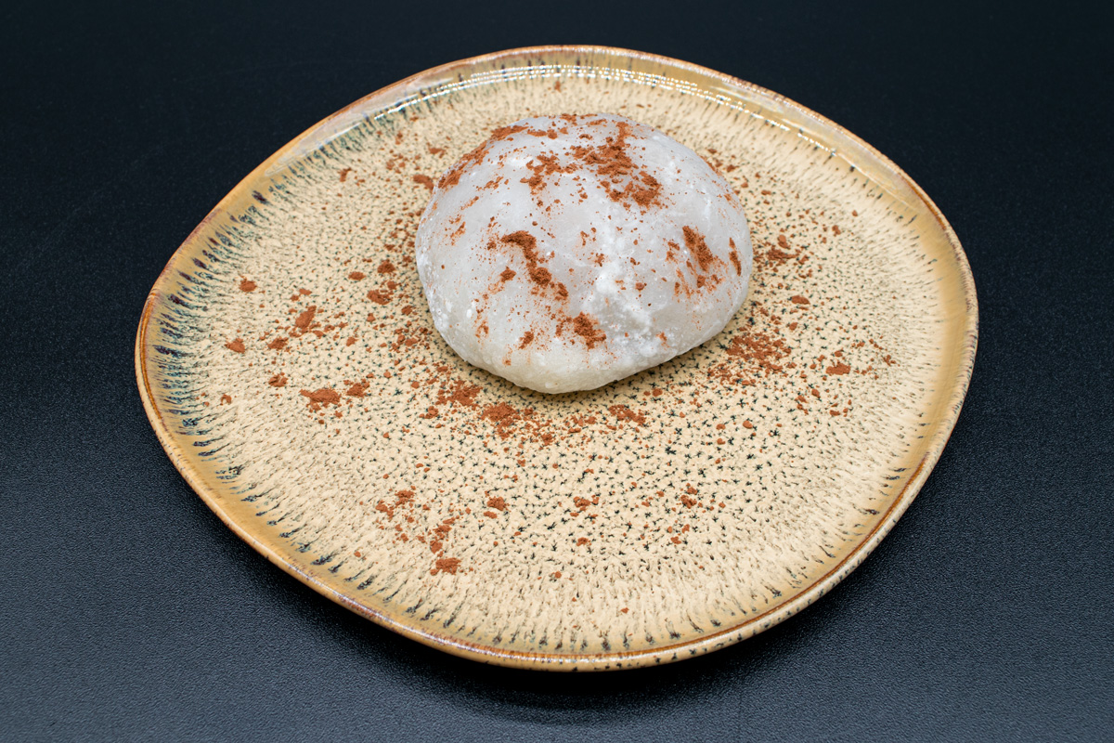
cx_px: 557
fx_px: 975
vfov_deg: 41.7
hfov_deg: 59.5
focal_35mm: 32
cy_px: 372
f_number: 8
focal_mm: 21
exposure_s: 1/40
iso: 100
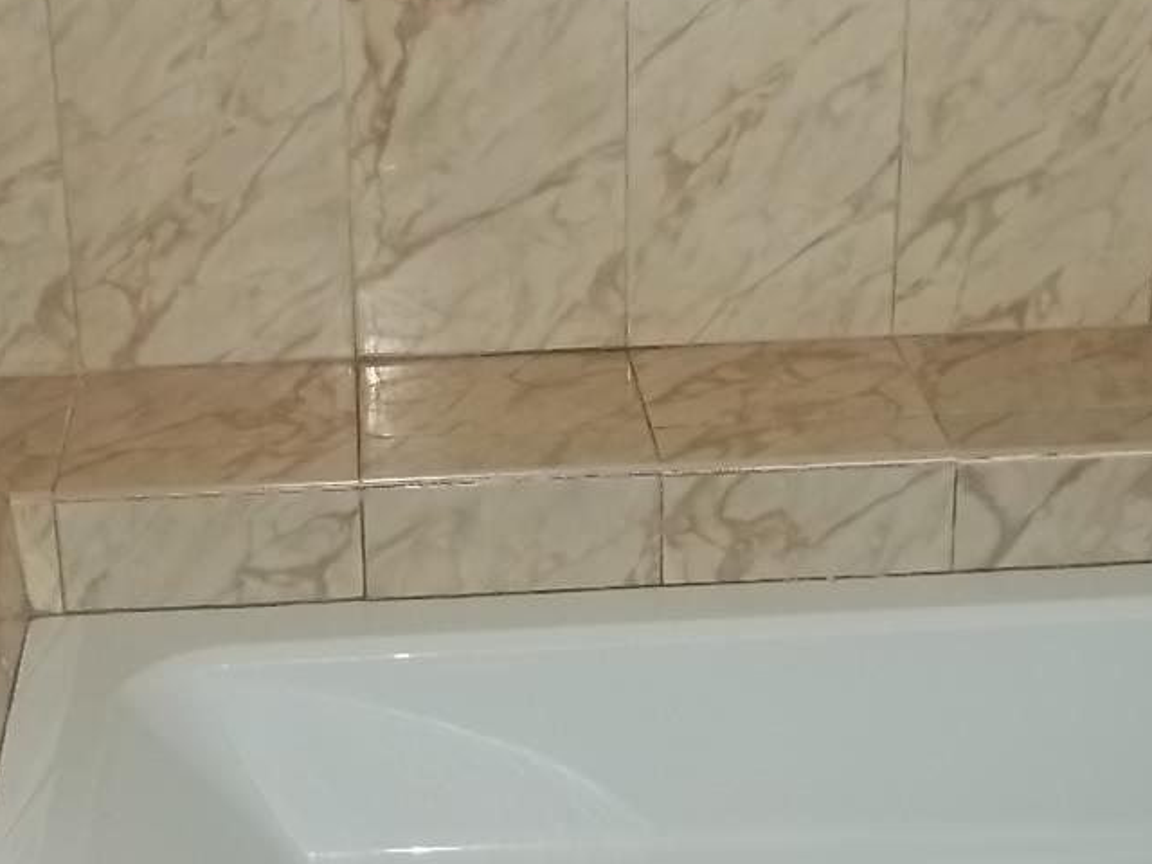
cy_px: 463
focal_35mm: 72
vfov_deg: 20.4
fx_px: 2396
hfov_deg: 27.0
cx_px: 596
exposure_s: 1/30
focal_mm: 6.5
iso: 64
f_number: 3.1
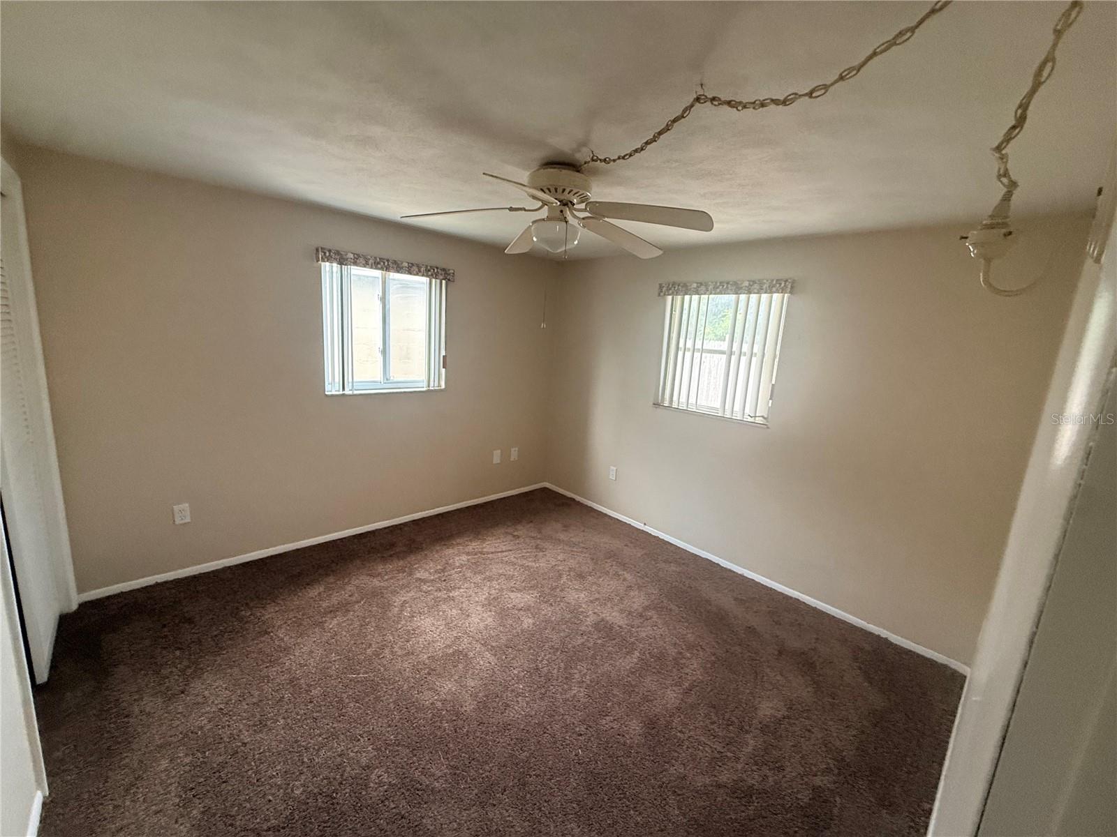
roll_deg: -3.3
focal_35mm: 14
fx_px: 452
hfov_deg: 102.1
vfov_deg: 85.7
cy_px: 418
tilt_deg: -11.1
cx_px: 558
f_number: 2.2
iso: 250
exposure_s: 1/99
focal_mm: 2.22
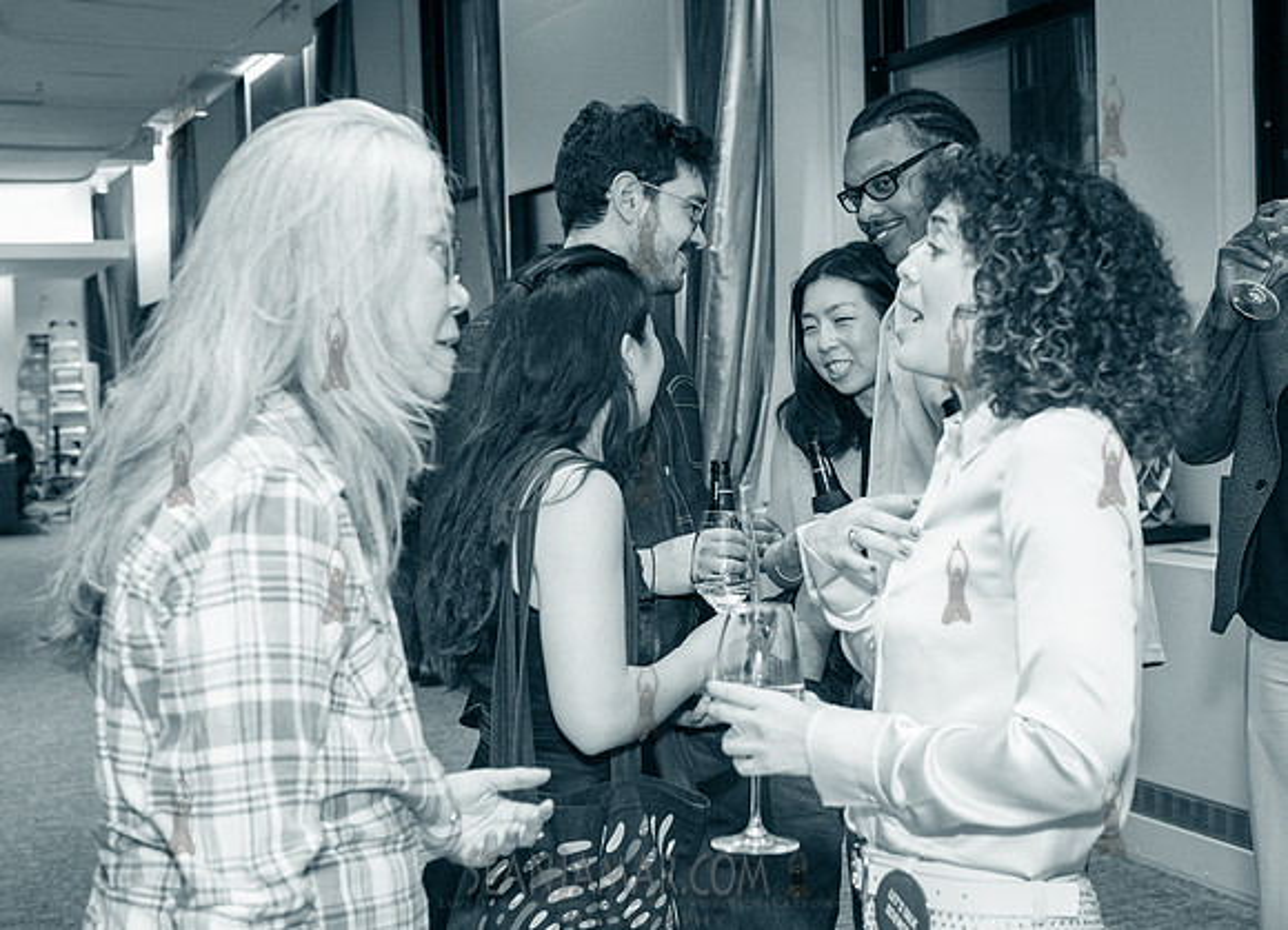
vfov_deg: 27.4
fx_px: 1907
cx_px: 763
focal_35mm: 52
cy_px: 422
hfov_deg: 37.2
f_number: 4.5
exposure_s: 1/200
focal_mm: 45
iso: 6400
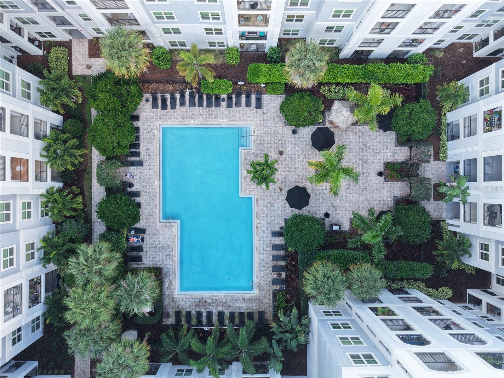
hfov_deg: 71.6
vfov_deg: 56.8
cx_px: 252
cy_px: 189
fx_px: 349
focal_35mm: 24
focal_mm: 8.67
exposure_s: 1/320
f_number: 1.8
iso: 190
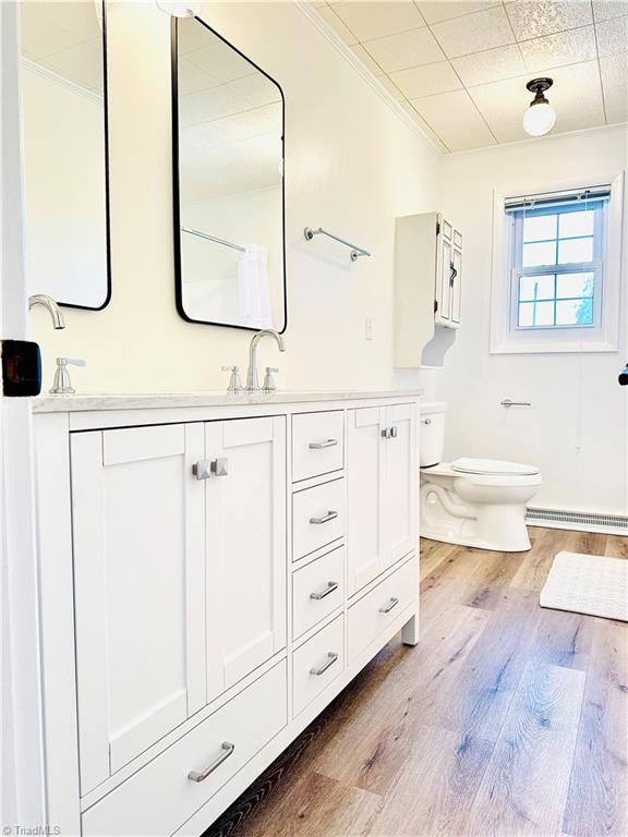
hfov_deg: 56.8
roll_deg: +0.0
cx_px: 314
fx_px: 581
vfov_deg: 71.6
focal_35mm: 24
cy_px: 418
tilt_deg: -3.3
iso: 125
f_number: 1.78
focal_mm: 6.76
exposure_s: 1/60
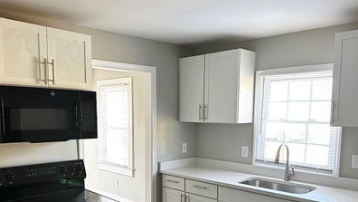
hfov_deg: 59.5
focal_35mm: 33
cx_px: 177
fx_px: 313
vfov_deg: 34.9
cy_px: 151
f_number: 1.78
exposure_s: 1/111
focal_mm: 6.86
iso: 250
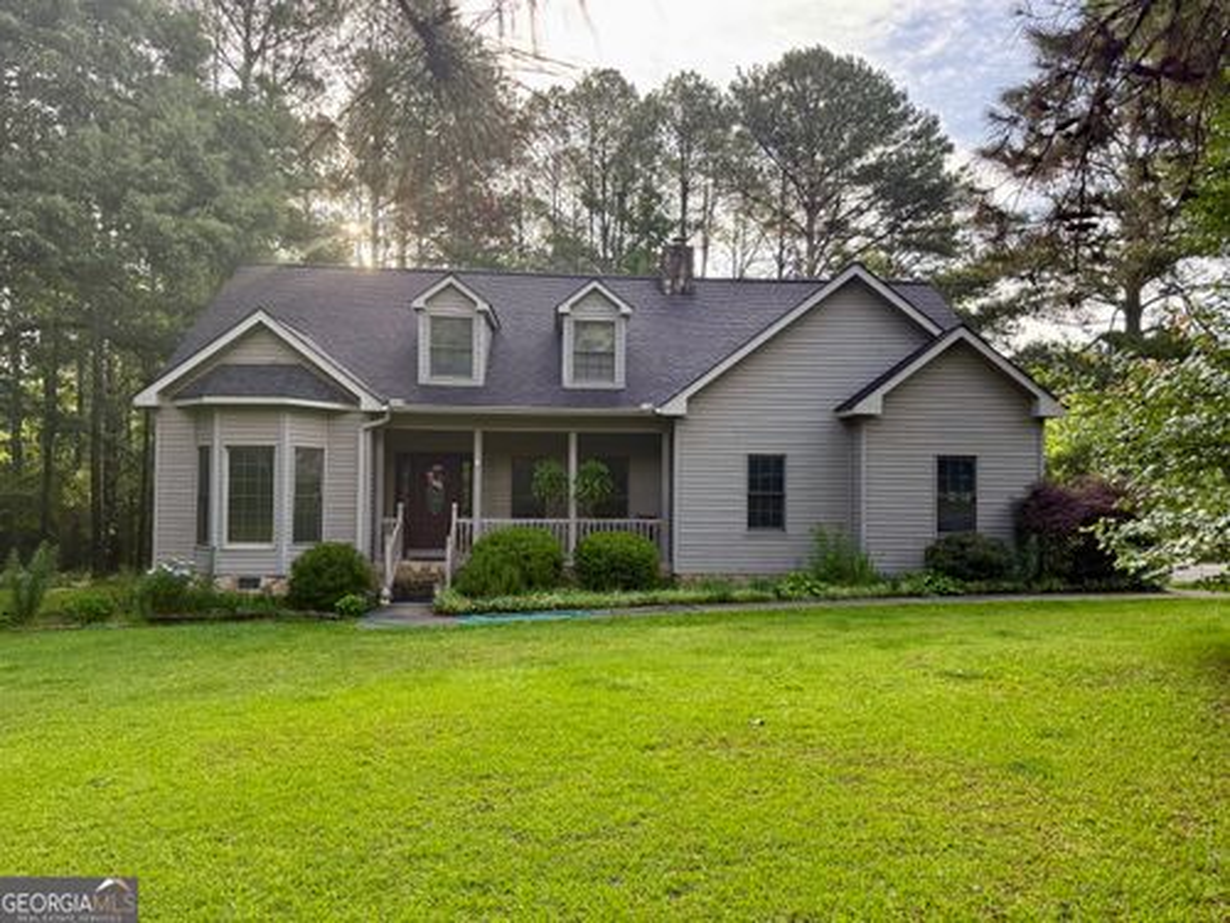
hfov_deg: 71.6
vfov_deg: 56.8
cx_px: 615
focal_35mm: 24
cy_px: 462
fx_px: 853
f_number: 1.78
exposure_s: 1/445
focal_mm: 6.76
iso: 100
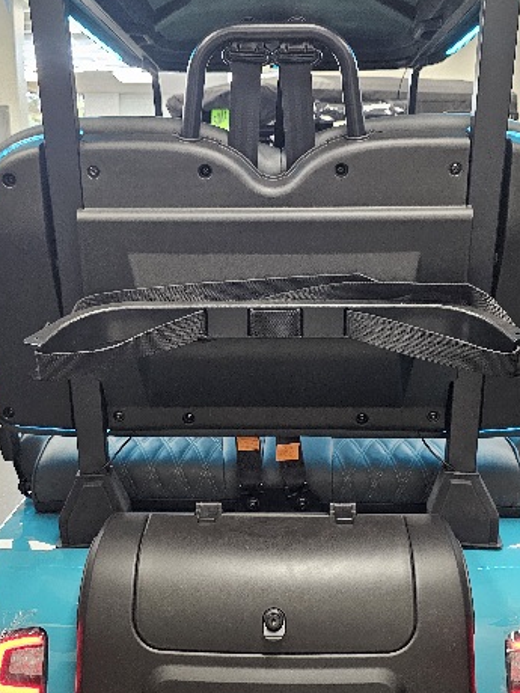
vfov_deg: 46.8
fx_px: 801
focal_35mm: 40
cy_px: 351
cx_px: 264
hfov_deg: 36.0
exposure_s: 1/120
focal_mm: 6.3
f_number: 1.7
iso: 800
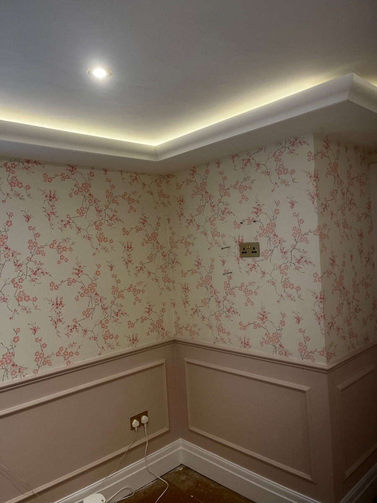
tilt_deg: -3.0
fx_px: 378
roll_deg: +3.4
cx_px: 188
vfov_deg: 67.3
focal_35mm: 26
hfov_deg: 53.1
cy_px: 252
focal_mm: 5.1
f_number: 1.6
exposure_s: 1/121
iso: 100
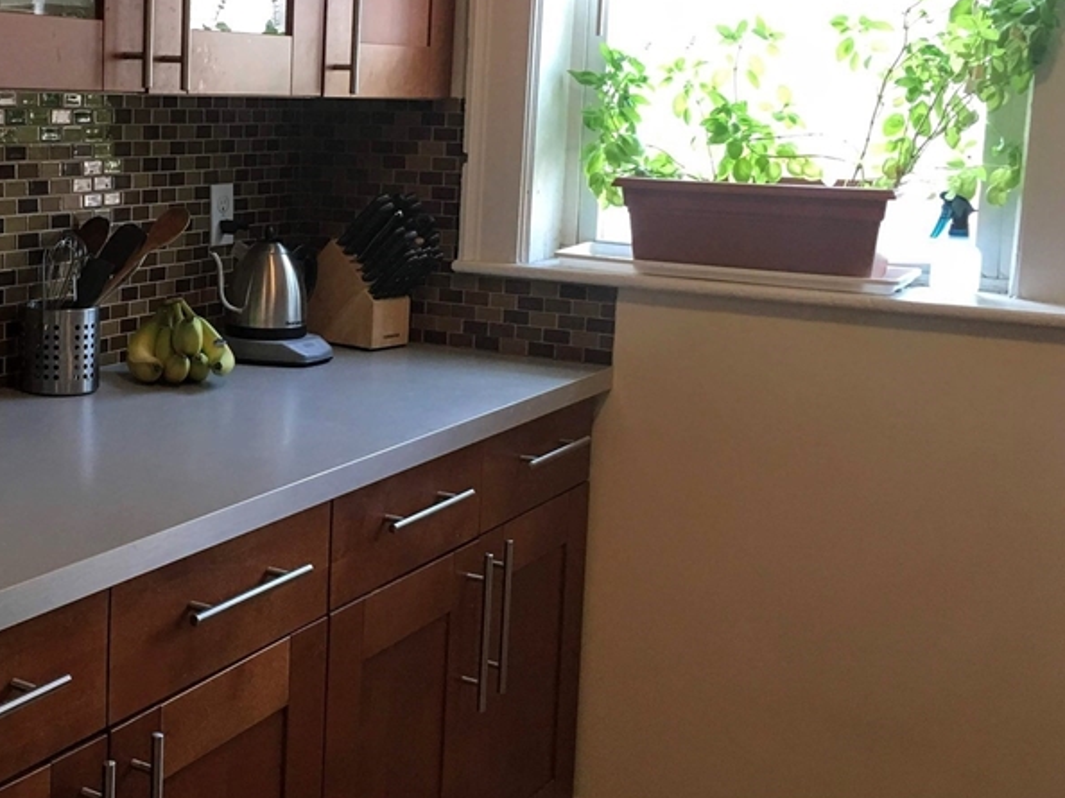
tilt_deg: -7.8
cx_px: 219
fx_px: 1538
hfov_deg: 36.9
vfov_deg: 29.0
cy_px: 319
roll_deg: -0.7
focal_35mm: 50
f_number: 2.2
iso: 100
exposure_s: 1/30
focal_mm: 4.15
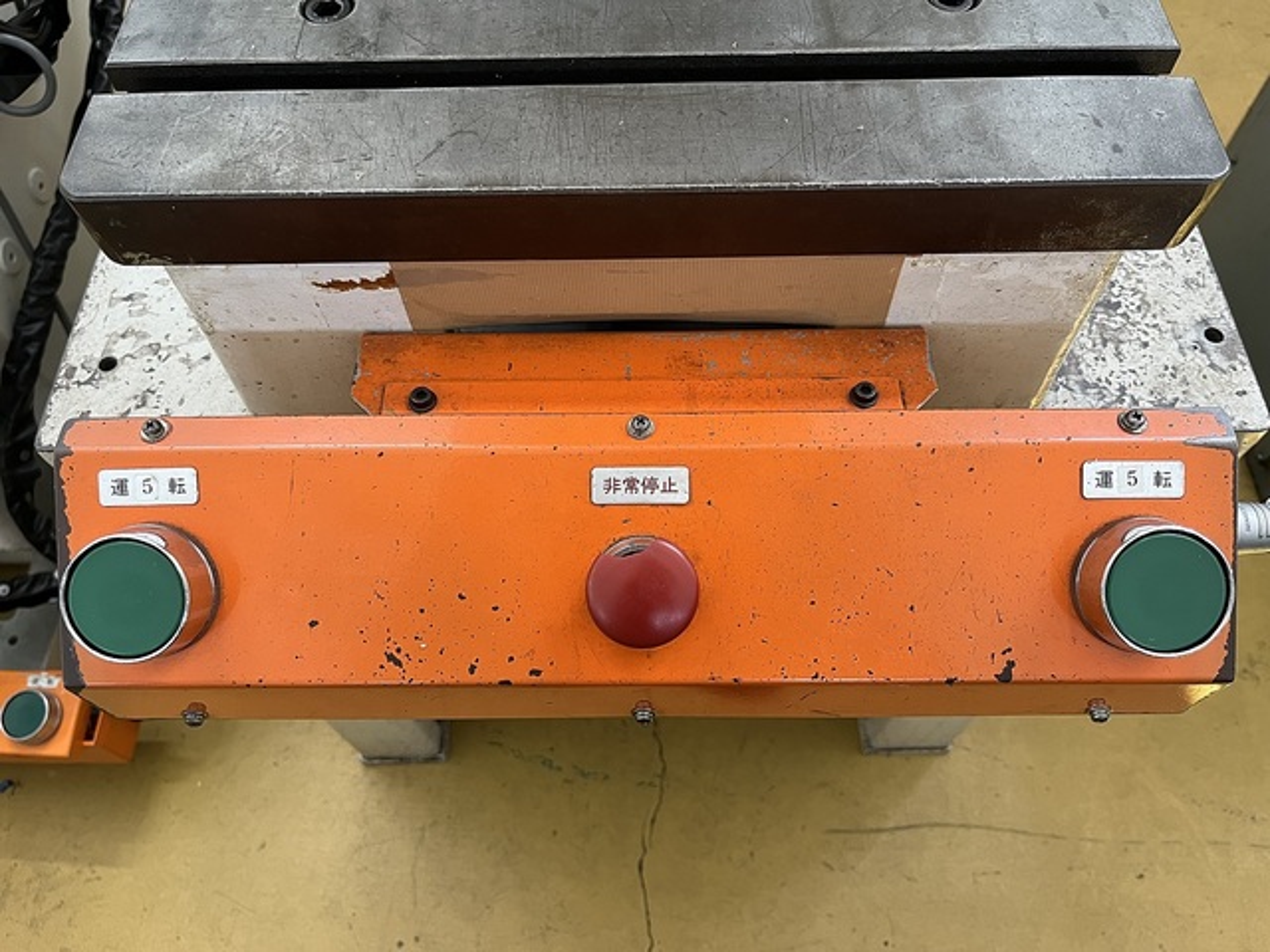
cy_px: 476
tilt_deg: -60.3
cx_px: 635
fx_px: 954
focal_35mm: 26
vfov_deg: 53.1
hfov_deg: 67.3
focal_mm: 5.1
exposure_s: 1/60
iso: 125
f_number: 1.6
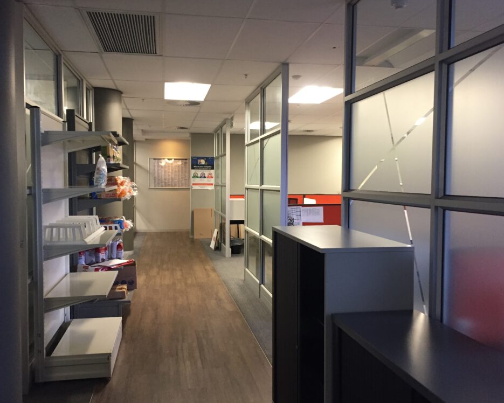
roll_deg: -2.0
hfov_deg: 57.1
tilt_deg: -3.6
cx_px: 237
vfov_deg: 47.1
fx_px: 462
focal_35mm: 31
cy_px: 201
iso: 250
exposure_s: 1/33
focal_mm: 4.15
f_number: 2.2
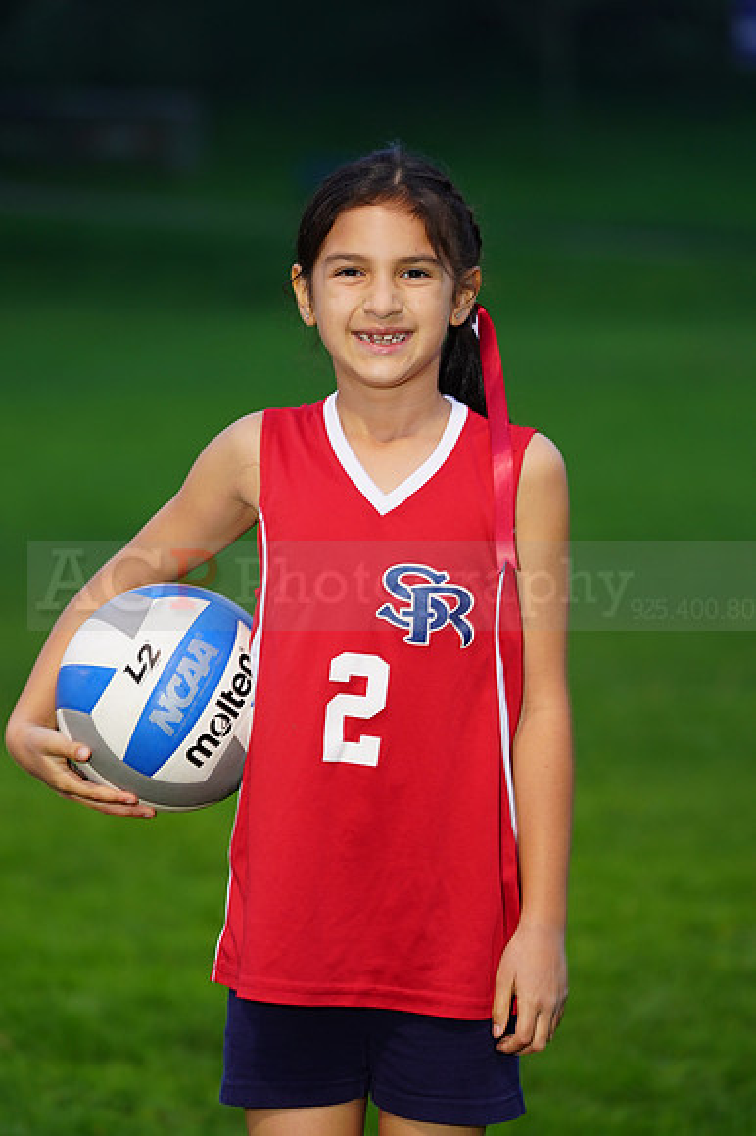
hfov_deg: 6.2
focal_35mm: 221
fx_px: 6969
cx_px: 378
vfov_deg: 9.3
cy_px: 568
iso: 320
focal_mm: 221
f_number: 5.6
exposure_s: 1/25
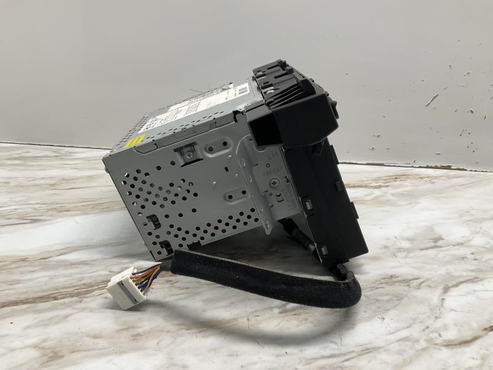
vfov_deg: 48.2
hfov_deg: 61.7
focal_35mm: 29
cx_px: 246
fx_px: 413
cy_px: 185
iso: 25
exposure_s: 1/370
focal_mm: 3
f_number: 1.8
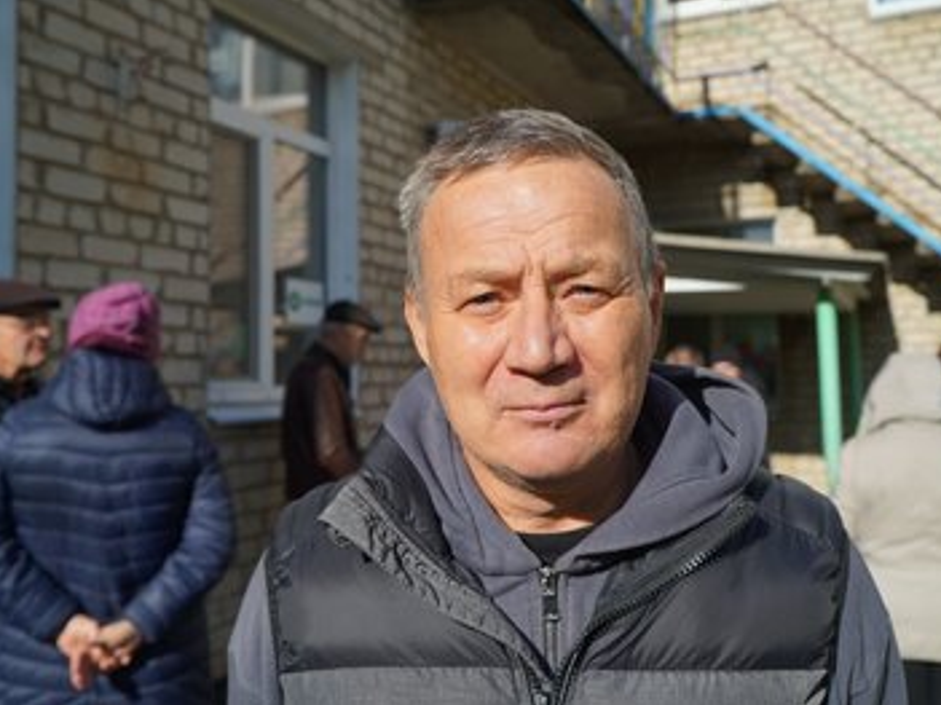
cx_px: 485
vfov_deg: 41.8
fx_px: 924
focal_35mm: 34
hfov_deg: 54.0
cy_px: 350
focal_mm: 31
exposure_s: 1/640
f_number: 5.6
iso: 100
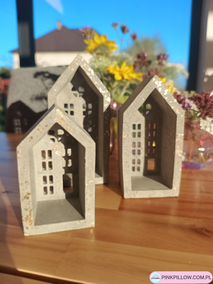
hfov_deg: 56.8
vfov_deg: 71.6
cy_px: 142
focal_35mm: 24
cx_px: 106
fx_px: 197
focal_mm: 5.89
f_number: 1.4
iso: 103
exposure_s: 1/718
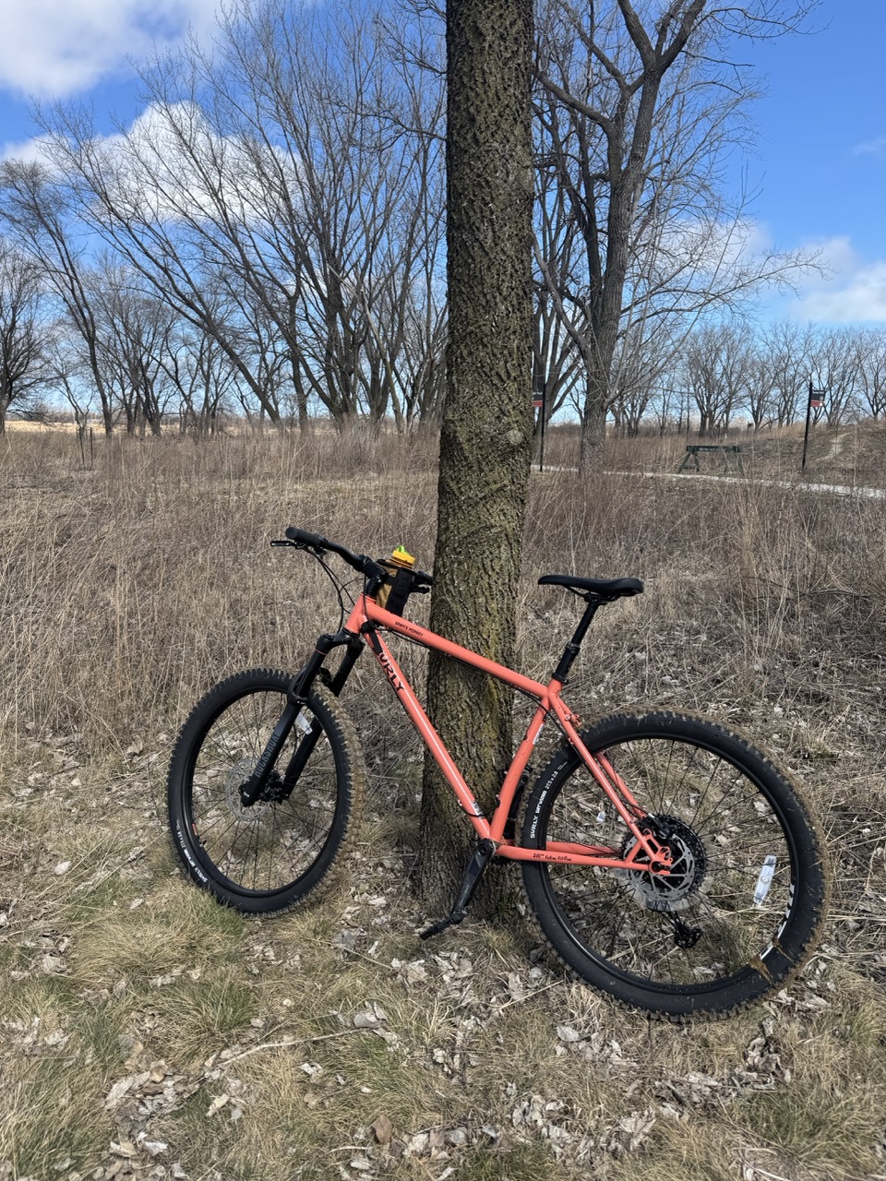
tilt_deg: -10.5
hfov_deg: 56.8
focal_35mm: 24
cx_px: 443
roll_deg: -0.9
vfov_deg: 71.6
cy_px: 590
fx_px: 819
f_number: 1.78
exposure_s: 1/2252
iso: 80
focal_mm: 6.76
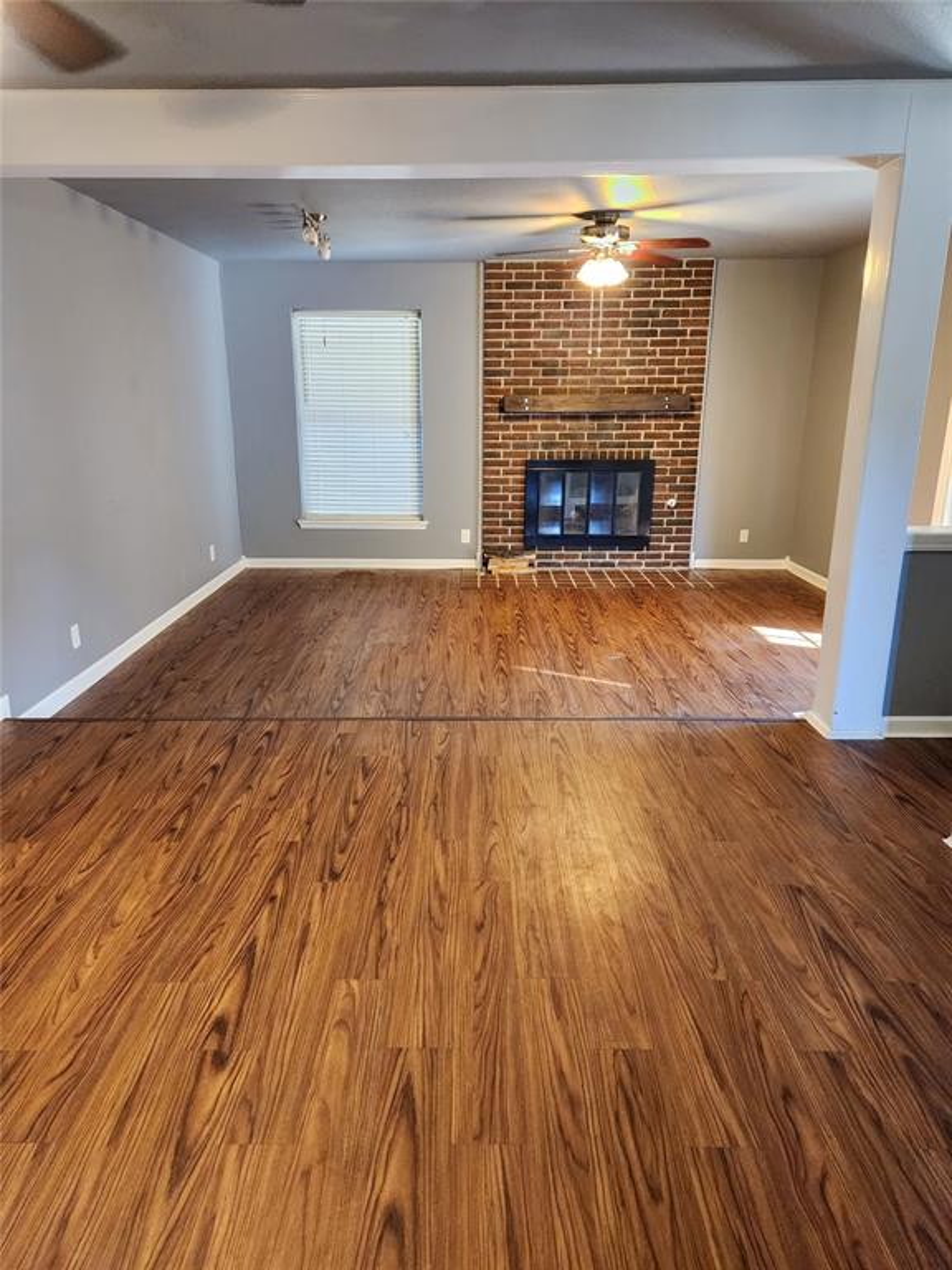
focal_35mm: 23
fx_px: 843
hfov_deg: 58.9
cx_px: 476
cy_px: 635
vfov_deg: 73.9
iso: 1000
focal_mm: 5.4
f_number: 1.8
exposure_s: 1/120
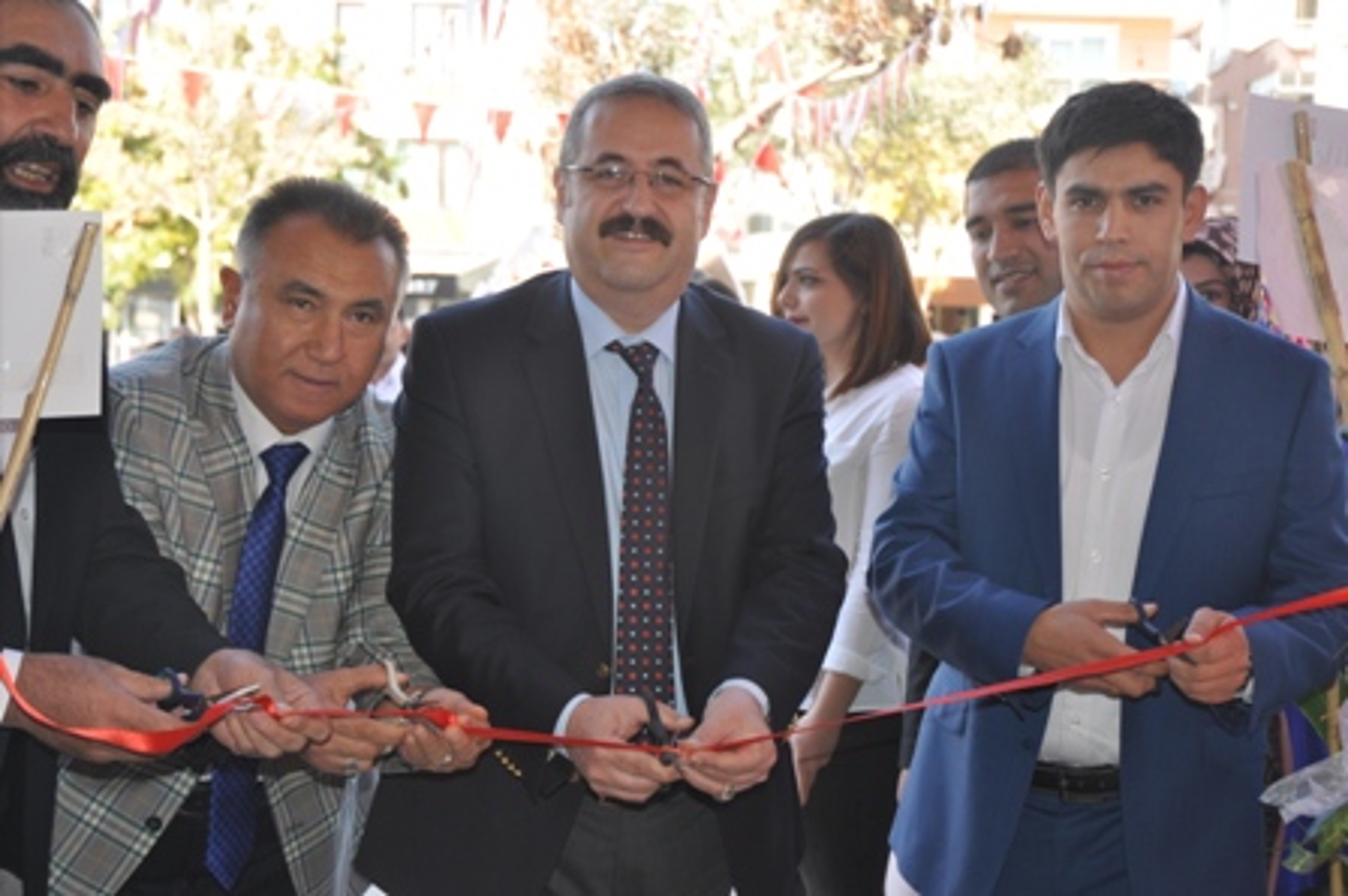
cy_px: 448
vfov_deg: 25.7
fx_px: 1964
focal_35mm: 52
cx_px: 674
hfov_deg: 37.9
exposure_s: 1/200
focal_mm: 35
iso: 320
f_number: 4.2
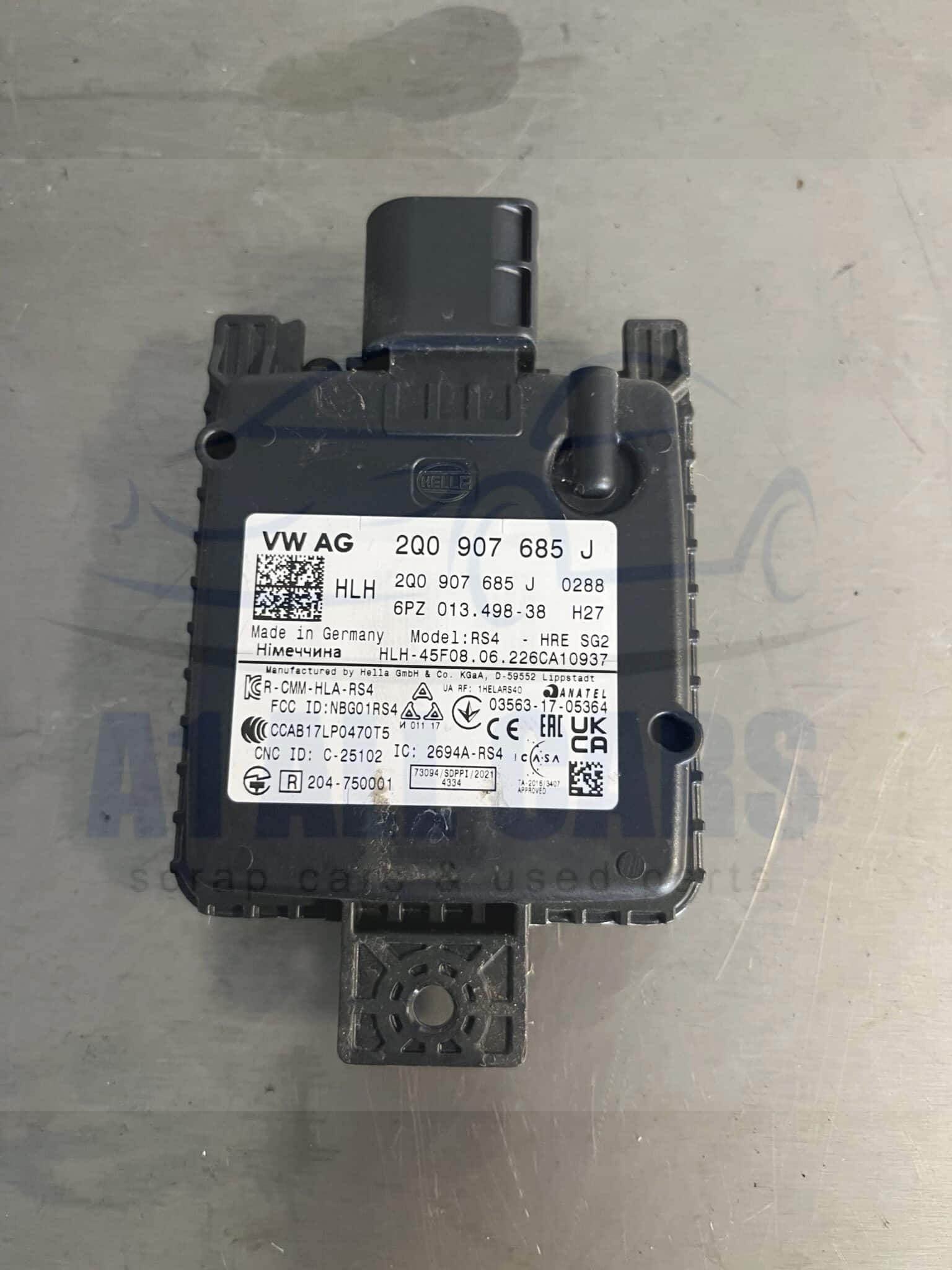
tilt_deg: -79.4
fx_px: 953
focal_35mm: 26
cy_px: 635
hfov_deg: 53.1
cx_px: 476
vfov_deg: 67.3
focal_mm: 5.1
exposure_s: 1/50
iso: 160
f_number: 1.6
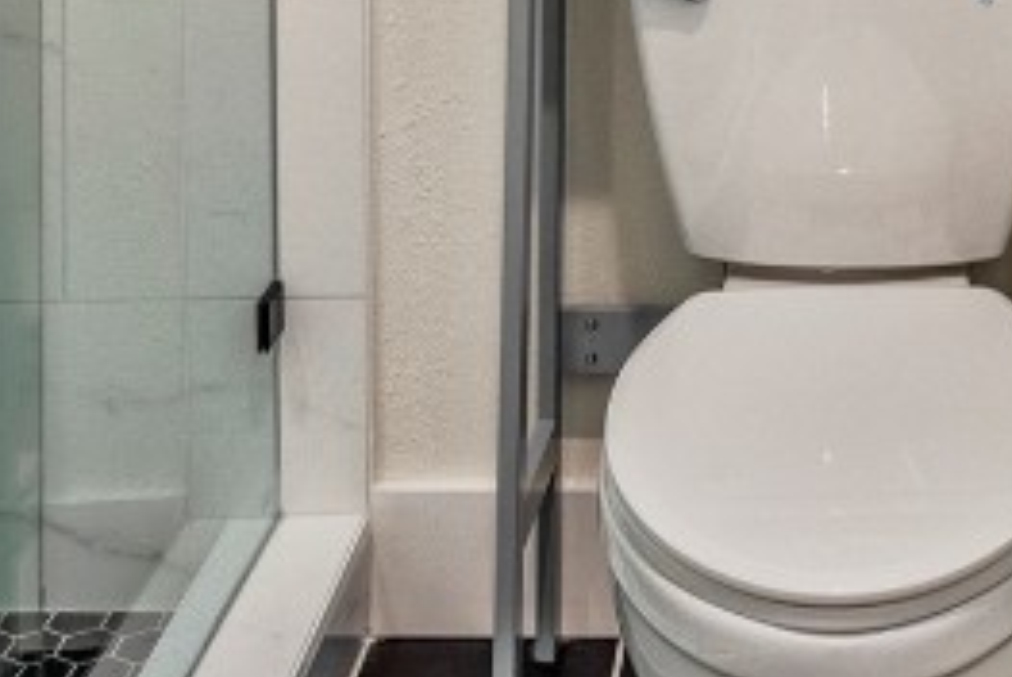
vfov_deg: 16.5
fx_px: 1970
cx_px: 939
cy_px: -515
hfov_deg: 27.6
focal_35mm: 70
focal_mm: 16
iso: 1600
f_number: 9
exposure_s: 1/320
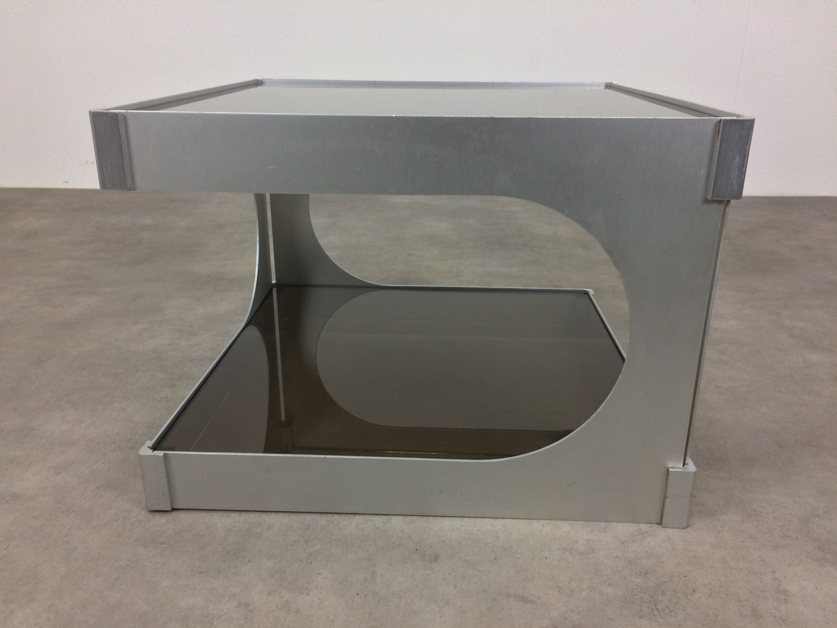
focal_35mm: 29
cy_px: 314
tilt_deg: -20.7
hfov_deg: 61.7
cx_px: 418
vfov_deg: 48.2
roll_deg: -1.2
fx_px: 701
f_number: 2.2
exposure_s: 1/33
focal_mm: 4.15
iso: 50
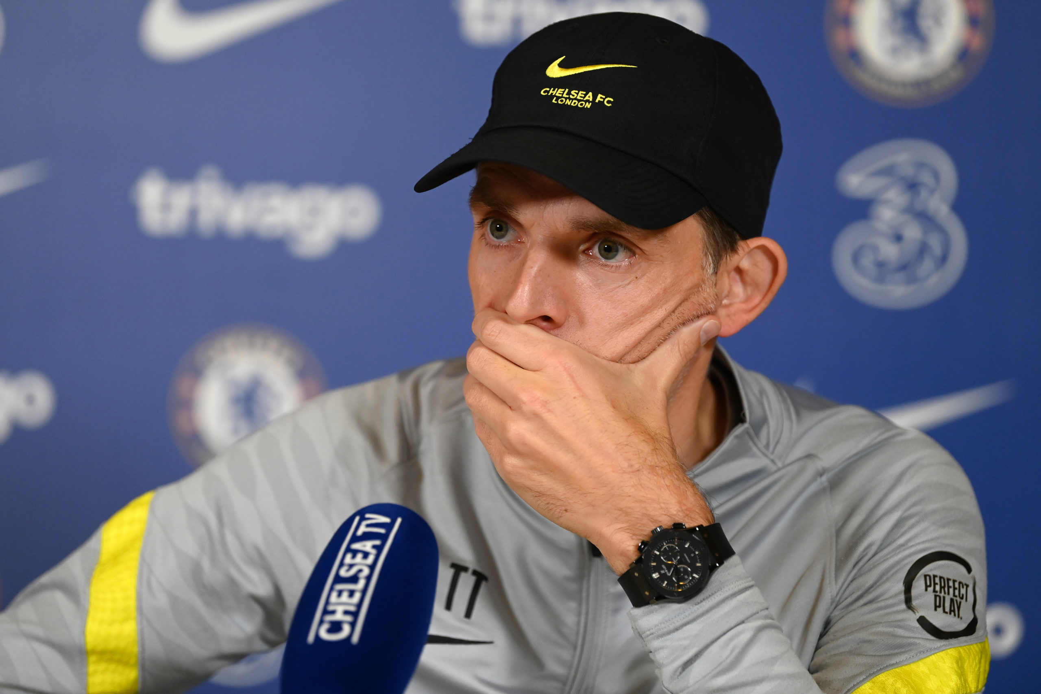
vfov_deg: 8.1
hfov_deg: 12.1
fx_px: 4916
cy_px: 347
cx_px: 520
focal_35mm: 170
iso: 2000
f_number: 3.2
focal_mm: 170
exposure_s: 1/500
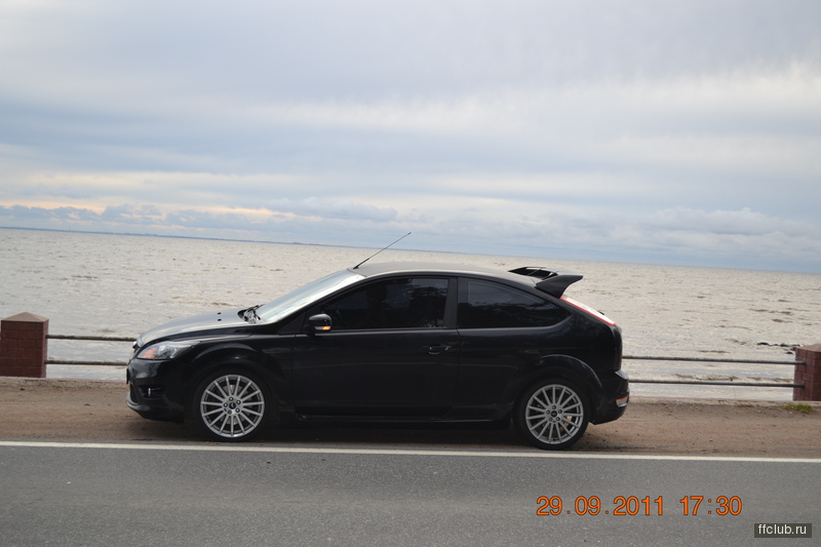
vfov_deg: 28.1
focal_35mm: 48
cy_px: 274
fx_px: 1094
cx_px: 410
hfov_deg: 41.1
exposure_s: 1/160
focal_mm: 32
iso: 100
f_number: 4.8
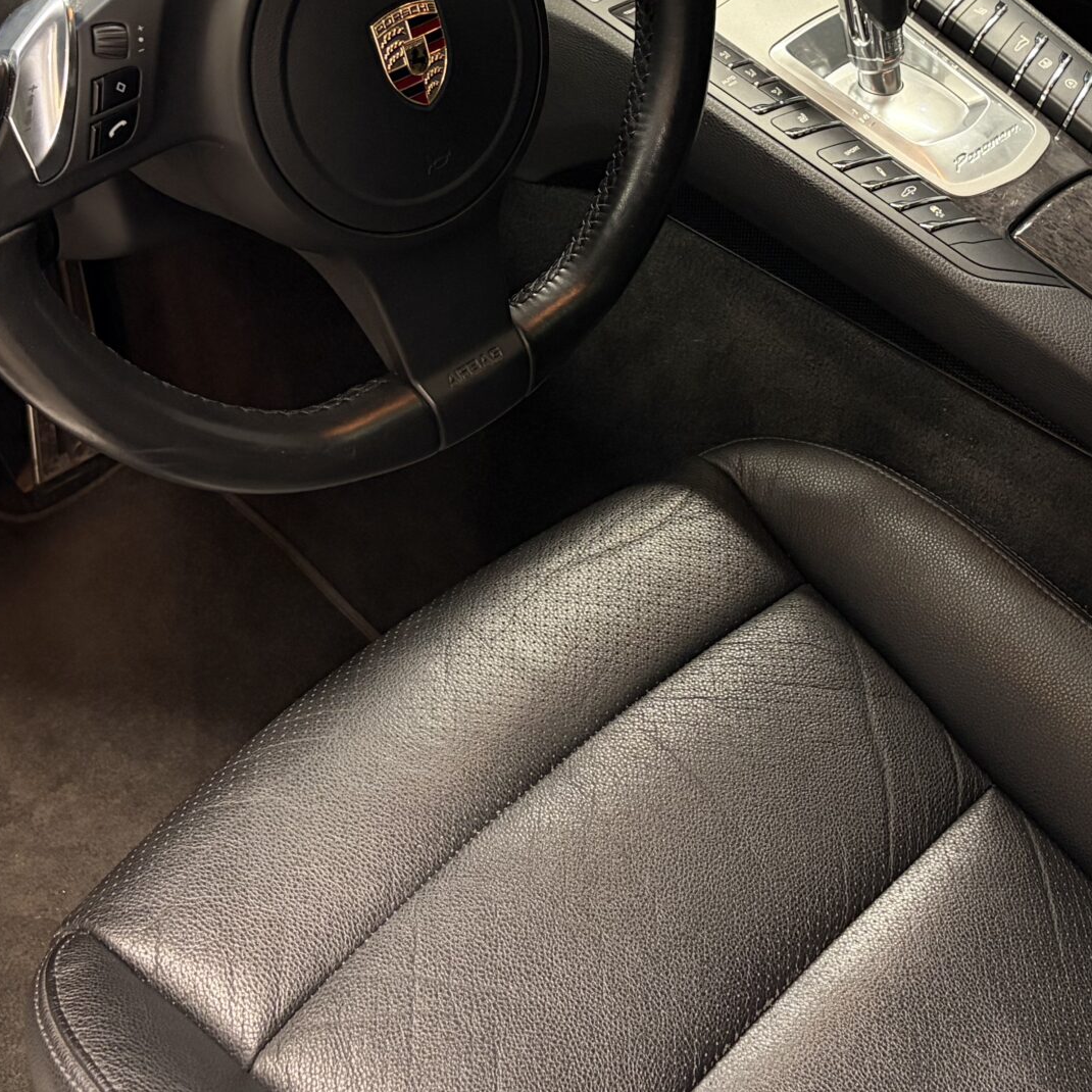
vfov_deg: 30.0
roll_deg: +0.1
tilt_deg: -31.3
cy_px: 147
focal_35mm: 55
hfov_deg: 30.9
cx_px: 725
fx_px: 1963
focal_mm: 5.96
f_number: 1.6
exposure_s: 1/50
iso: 250
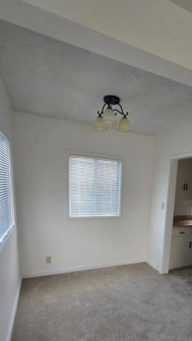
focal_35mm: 19
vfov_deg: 87.3
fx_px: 172
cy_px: 219
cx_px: 131
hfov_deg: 56.8
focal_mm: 2.2
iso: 320
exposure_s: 1/60
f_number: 2.2
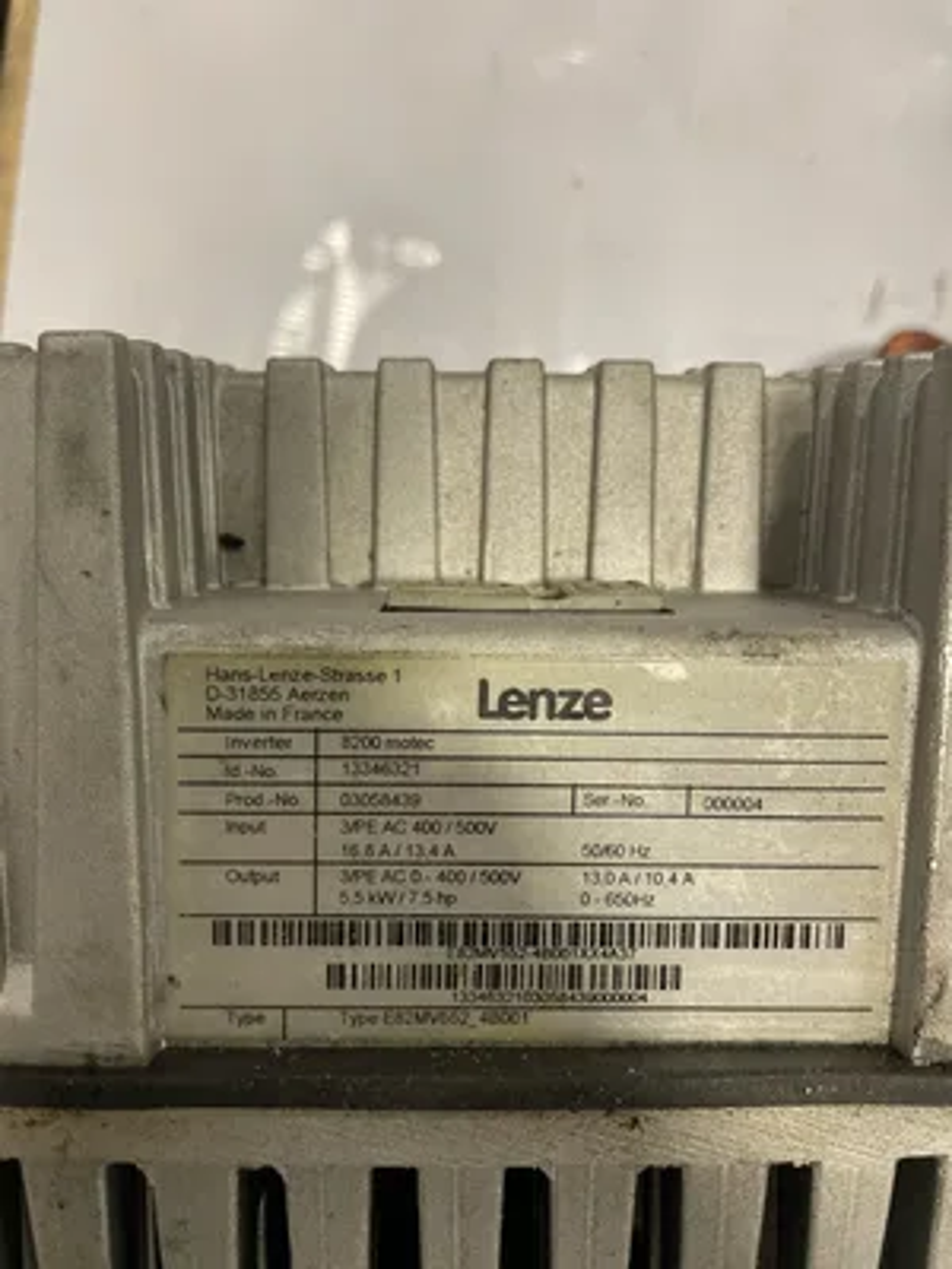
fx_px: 953
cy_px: 634
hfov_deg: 53.1
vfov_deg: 67.3
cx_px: 476
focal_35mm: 26
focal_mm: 4.2
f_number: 1.6
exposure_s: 1/60
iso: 200
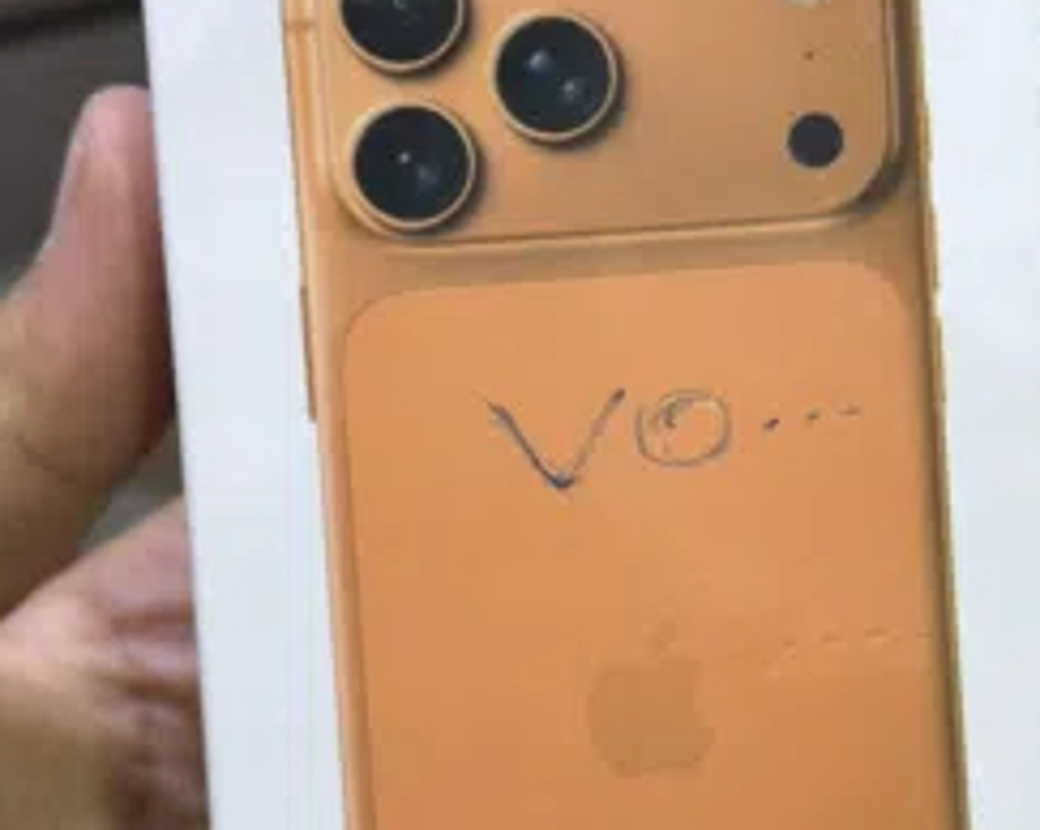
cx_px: 591
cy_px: 396
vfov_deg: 20.4
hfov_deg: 25.4
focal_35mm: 75
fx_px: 2307
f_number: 1.78
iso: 125
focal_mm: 6.76
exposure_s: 1/60
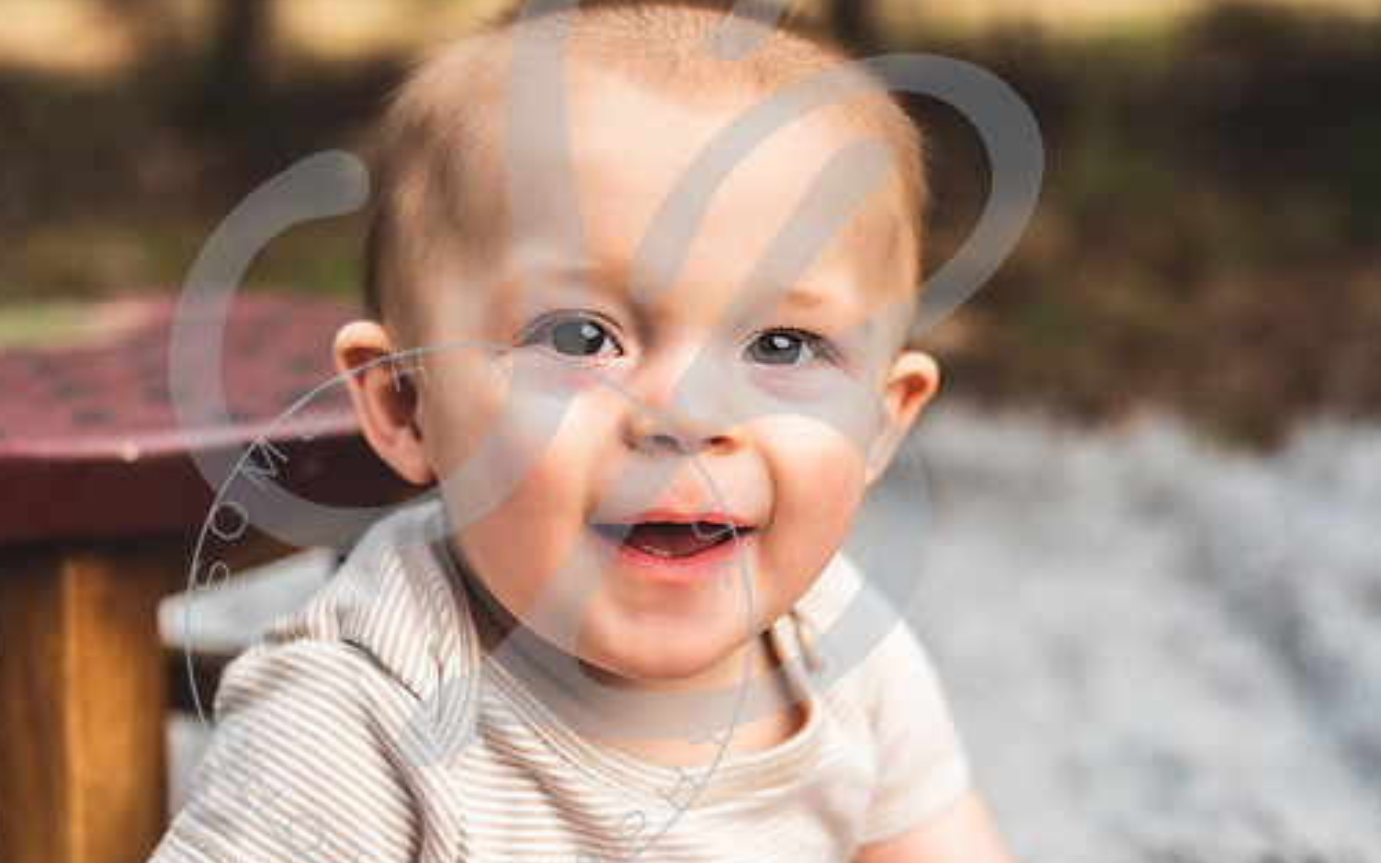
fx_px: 2220
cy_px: 396
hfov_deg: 34.5
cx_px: 606
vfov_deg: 22.0
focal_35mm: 59
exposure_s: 1/1600
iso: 100
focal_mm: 50
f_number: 2.8
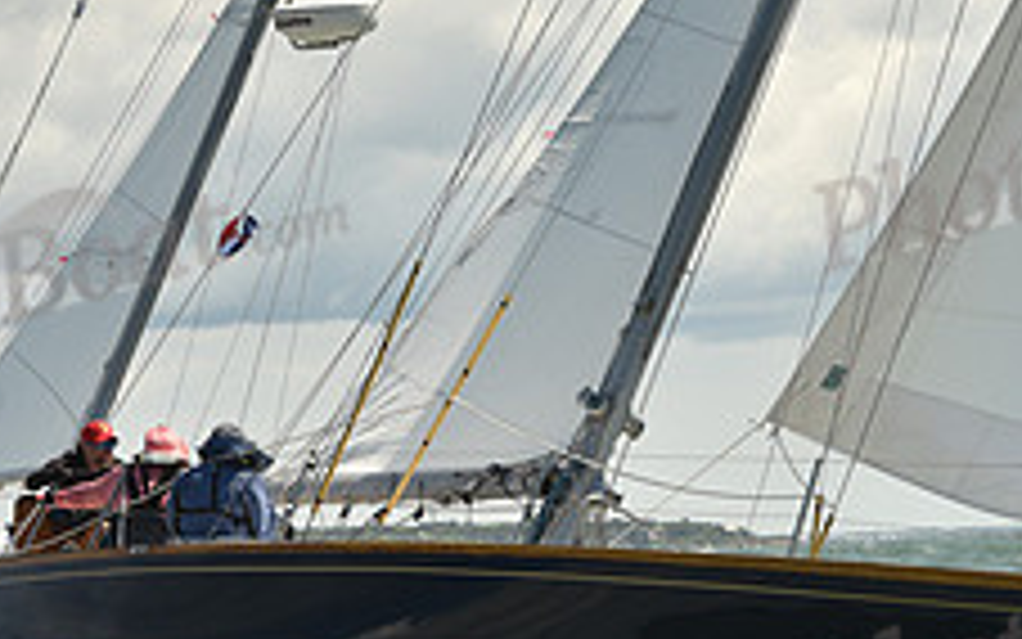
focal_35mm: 312
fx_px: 8692
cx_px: 585
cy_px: 452
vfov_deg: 4.2
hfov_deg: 6.7
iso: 320
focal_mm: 120
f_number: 10
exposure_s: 1/800
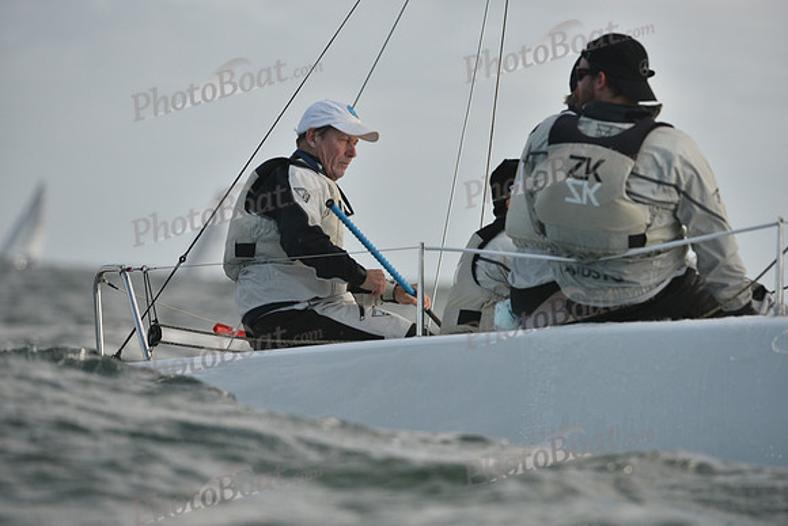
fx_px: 7663
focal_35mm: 350
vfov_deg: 3.9
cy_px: 263
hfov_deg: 5.9
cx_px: 394
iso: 320
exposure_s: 1/1600
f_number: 5.6
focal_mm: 350
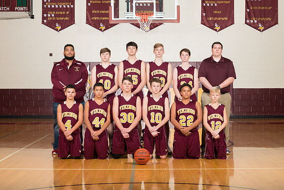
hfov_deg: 27.2
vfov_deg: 18.3
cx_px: 142
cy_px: 90
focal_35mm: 74
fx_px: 587
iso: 320
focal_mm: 66
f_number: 10
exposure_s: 1/200
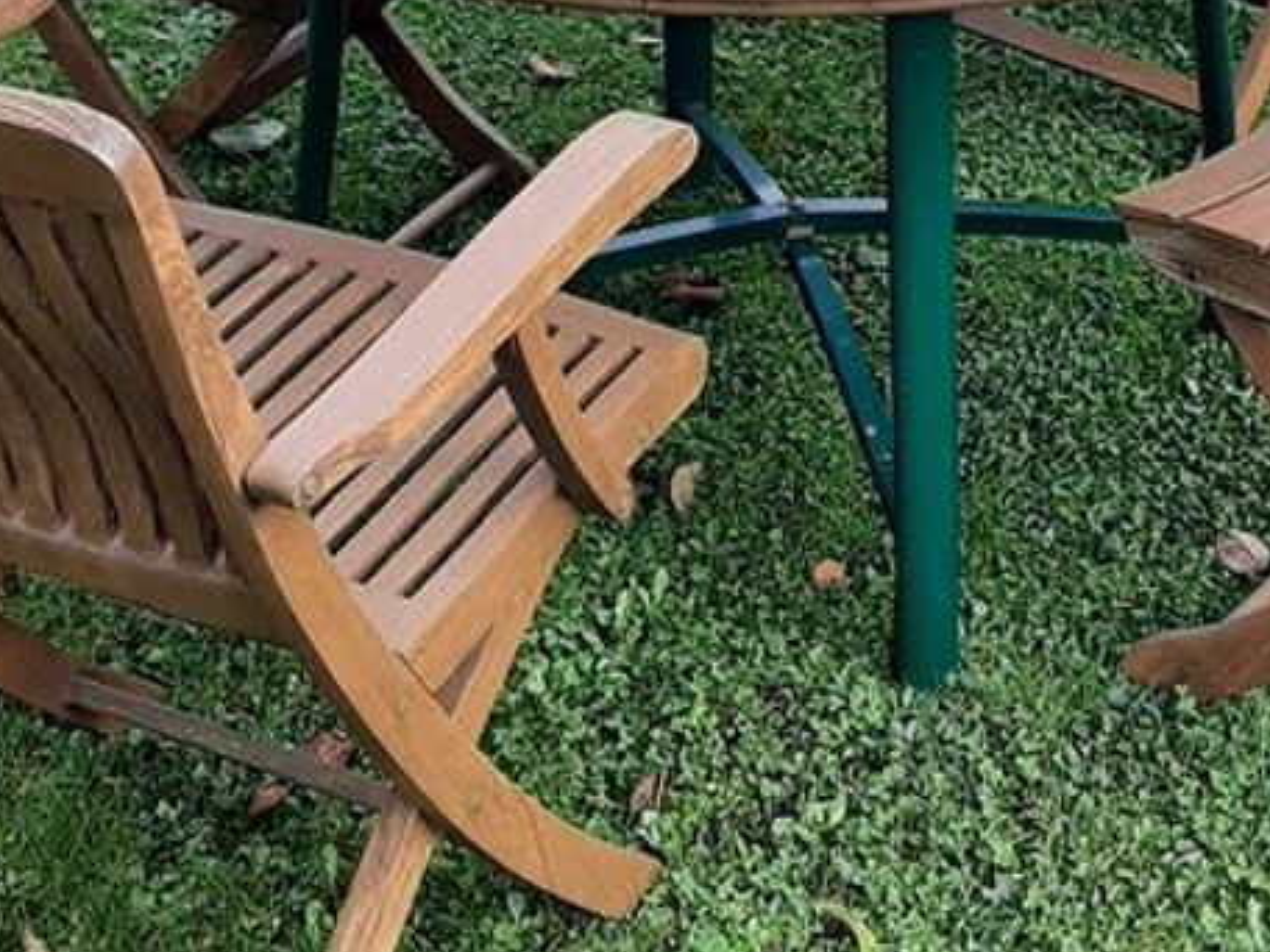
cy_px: -43
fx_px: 2788
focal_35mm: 76
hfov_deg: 25.5
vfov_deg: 18.8
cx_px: 883
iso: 40
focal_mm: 3.93
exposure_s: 1/273
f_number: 1.7
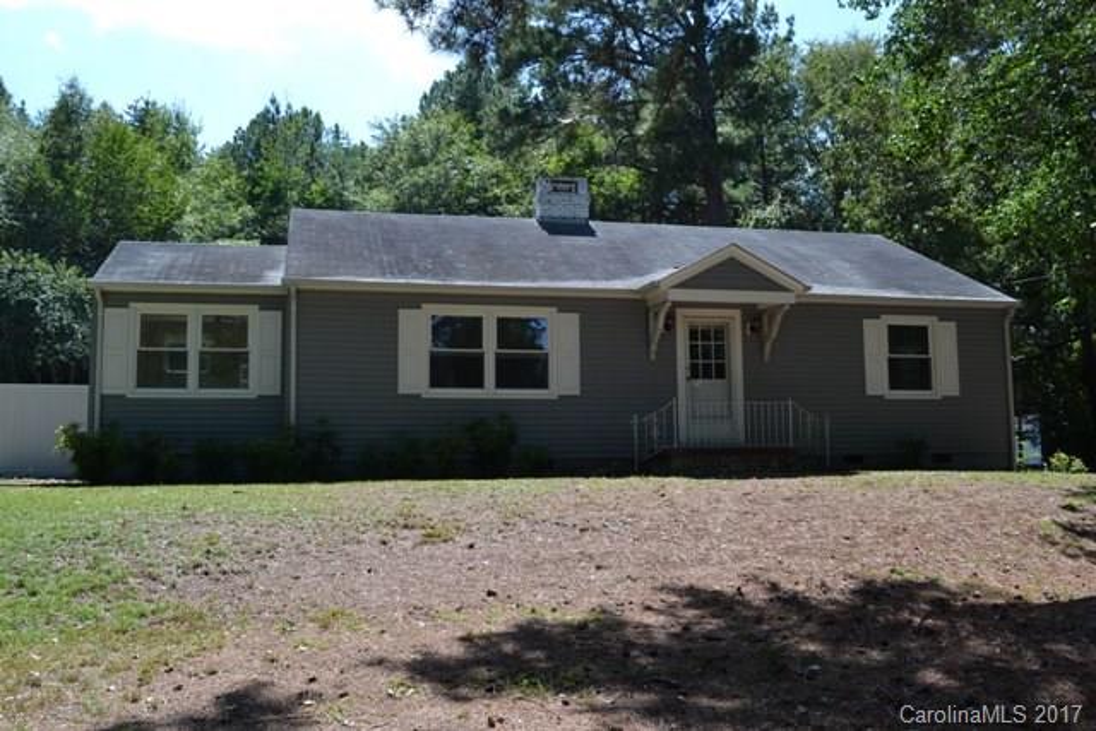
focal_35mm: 33
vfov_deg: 40.0
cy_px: 366
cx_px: 548
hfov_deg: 57.2
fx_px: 1005
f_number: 6.3
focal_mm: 22
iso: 100
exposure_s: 1/160
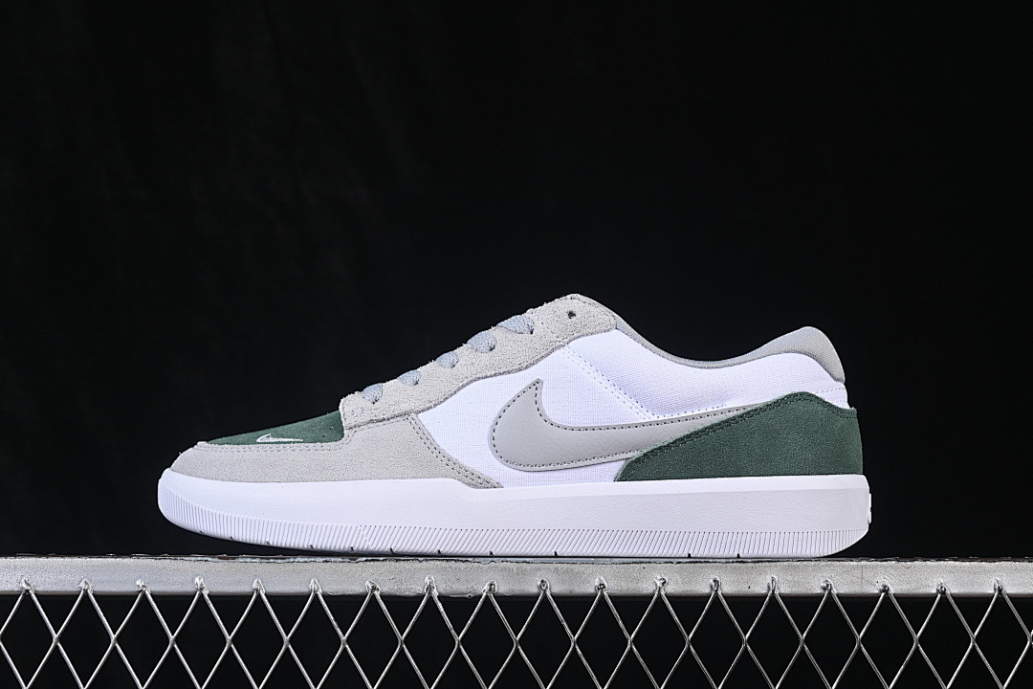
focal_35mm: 75
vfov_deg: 18.2
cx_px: 516
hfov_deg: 27.0
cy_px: 344
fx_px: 2152
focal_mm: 50
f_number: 8
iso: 160
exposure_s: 1/80
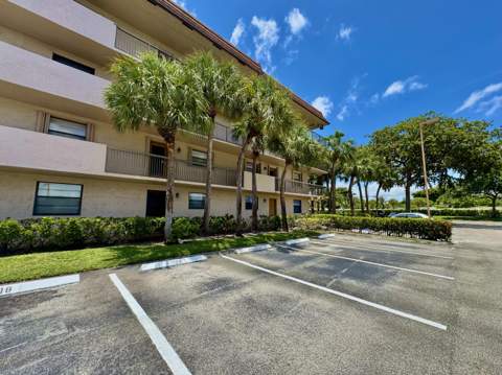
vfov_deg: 85.6
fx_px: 203
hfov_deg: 102.1
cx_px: 251
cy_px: 188
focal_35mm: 14
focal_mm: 2.22
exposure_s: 1/968
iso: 50
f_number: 2.2
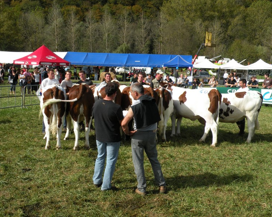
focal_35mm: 44
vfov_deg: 34.2
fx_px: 354
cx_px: 143
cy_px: 108
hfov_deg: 42.0
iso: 64
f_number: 6.3
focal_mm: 7.4
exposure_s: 1/245
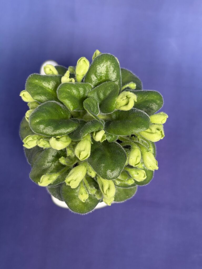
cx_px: 101
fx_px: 405
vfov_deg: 36.8
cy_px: 134
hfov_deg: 28.0
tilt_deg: -71.8
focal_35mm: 52
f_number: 1.6
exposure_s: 1/60
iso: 125
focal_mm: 5.96
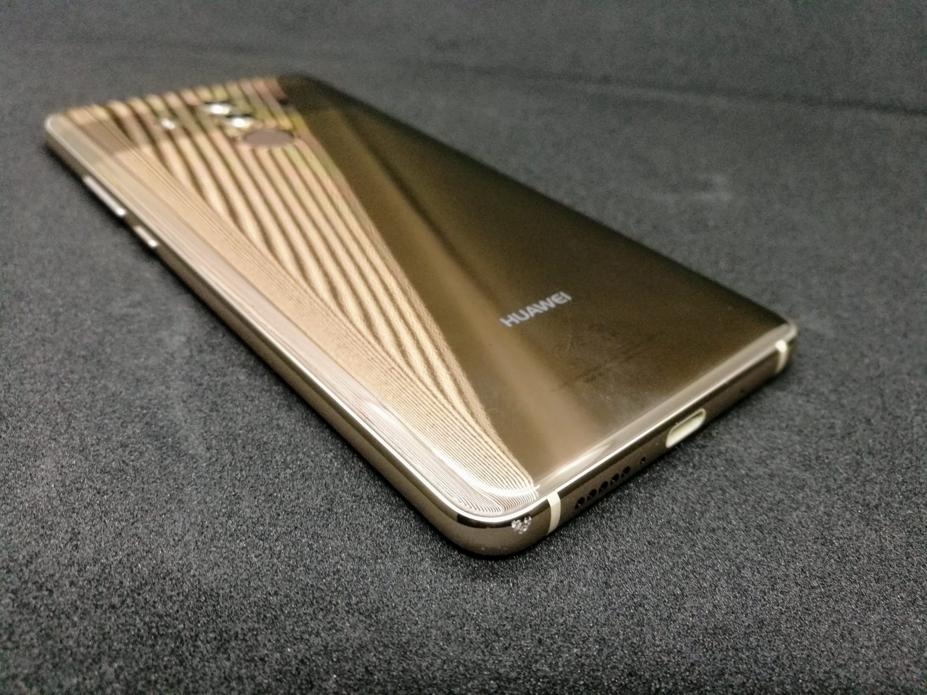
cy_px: 348
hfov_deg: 65.3
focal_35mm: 27
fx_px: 723
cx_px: 464
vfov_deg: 51.4
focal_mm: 4.5
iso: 320
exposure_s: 1/25
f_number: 4
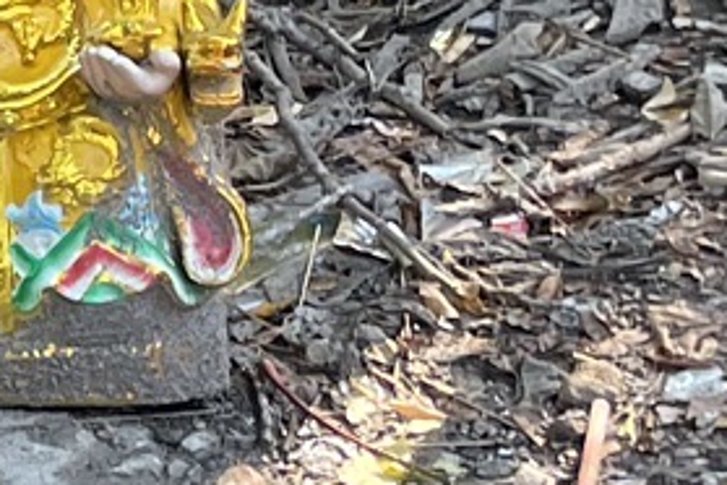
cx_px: -1350
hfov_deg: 8.9
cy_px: -175
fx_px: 3917
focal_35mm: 194
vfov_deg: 7.0
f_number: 1.6
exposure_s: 1/217
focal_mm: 4.2
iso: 32
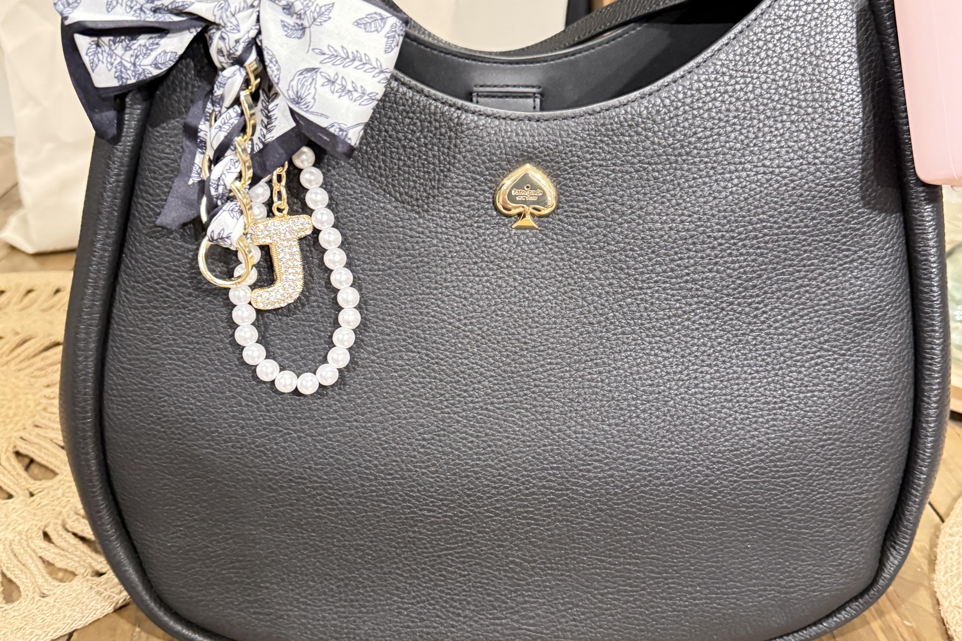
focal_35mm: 34
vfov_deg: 38.9
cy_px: 303
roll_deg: -1.2
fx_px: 908
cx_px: 473
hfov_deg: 55.8
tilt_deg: -26.1
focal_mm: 6.76
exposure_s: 1/17
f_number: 1.78
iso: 1600
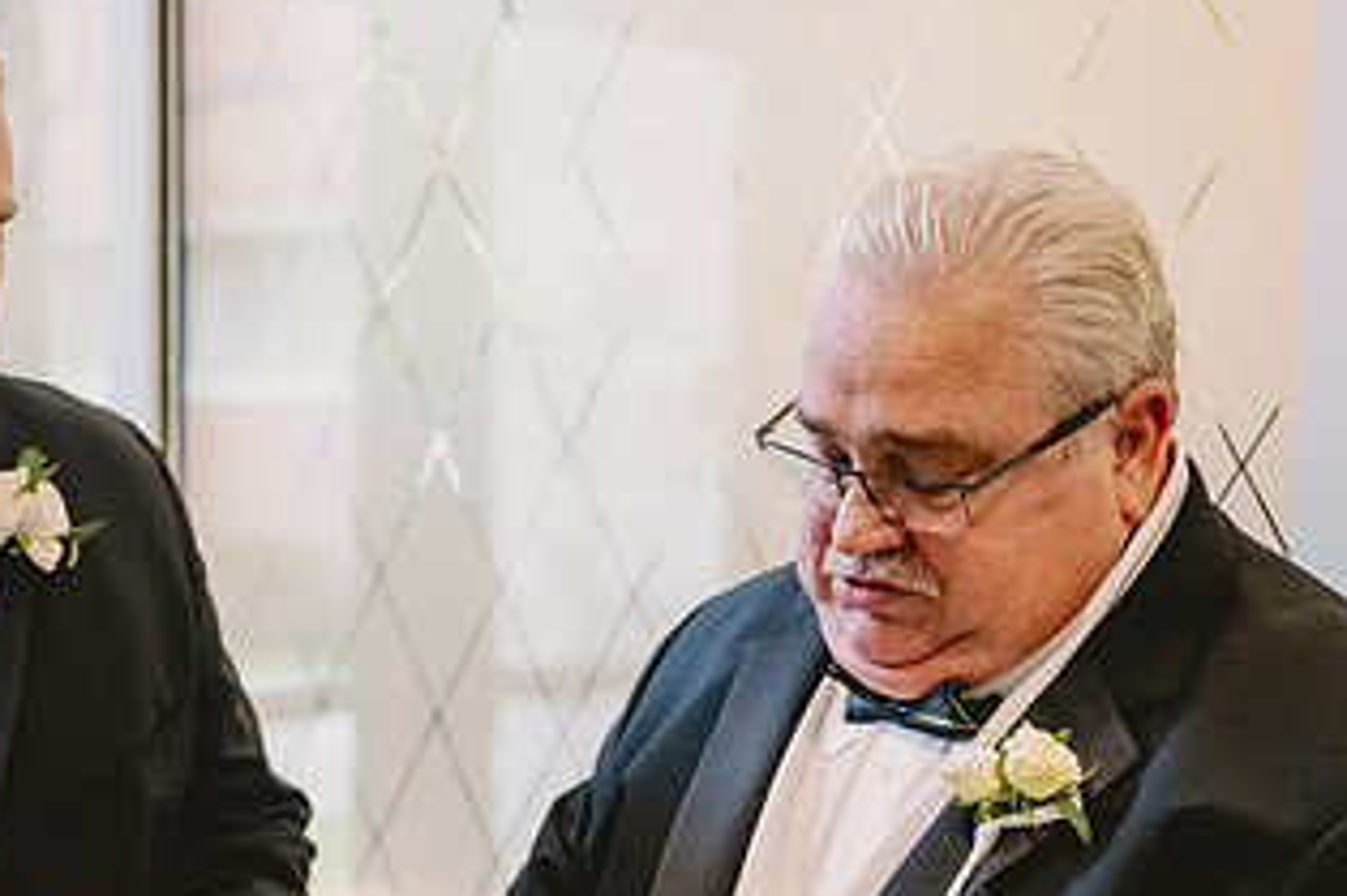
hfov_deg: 27.3
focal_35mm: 74
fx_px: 2767
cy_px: 740
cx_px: 502
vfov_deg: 18.2
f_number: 2.8
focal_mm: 40
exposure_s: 1/400
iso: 2000
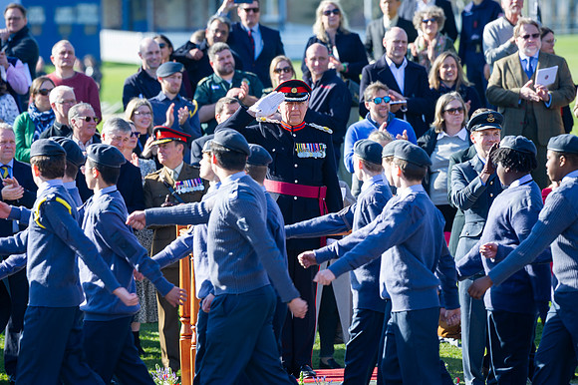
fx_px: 5776
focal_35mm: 360
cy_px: 192
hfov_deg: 5.7
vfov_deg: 3.8
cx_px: 289
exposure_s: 1/250
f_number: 5.6
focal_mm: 360
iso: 200
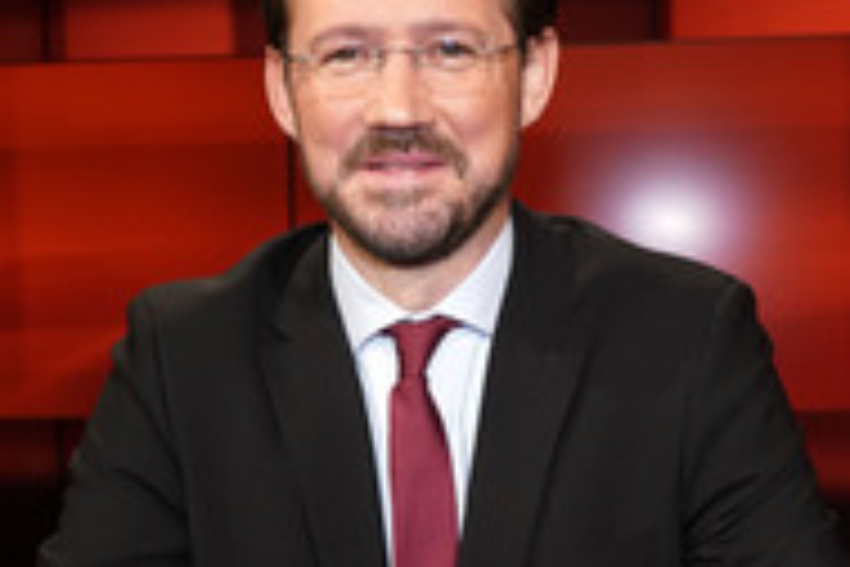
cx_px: 398
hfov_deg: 27.3
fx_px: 1747
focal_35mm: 74
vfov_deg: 18.2
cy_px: 459
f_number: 5
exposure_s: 1/125
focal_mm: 31
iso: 2000
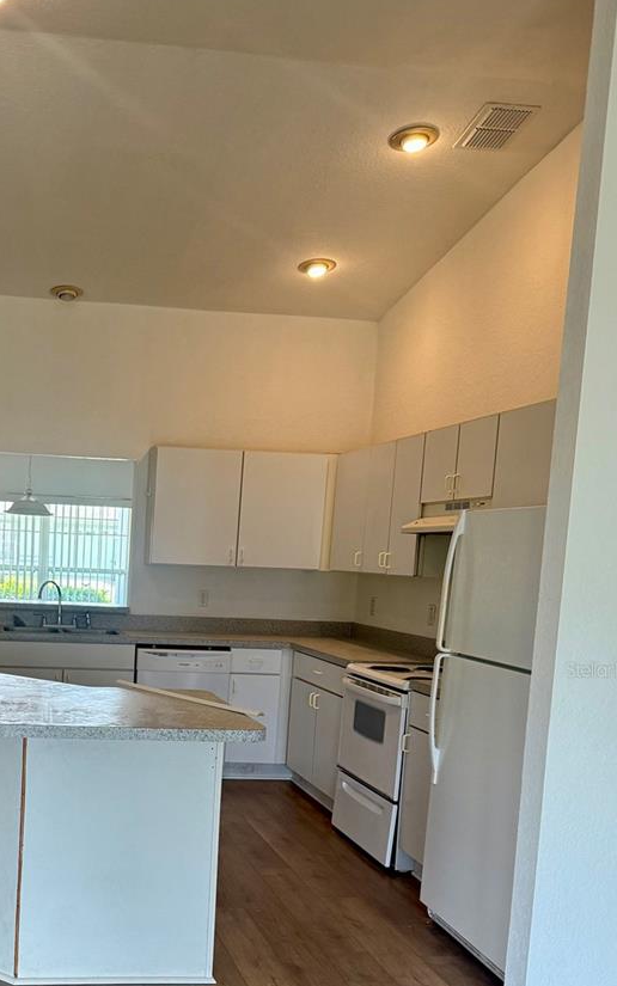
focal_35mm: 37
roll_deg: -3.7
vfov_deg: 51.6
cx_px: 112
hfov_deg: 33.3
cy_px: 669
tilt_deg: -5.6
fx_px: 995
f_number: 1.78
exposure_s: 1/194
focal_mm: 6.76
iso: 200
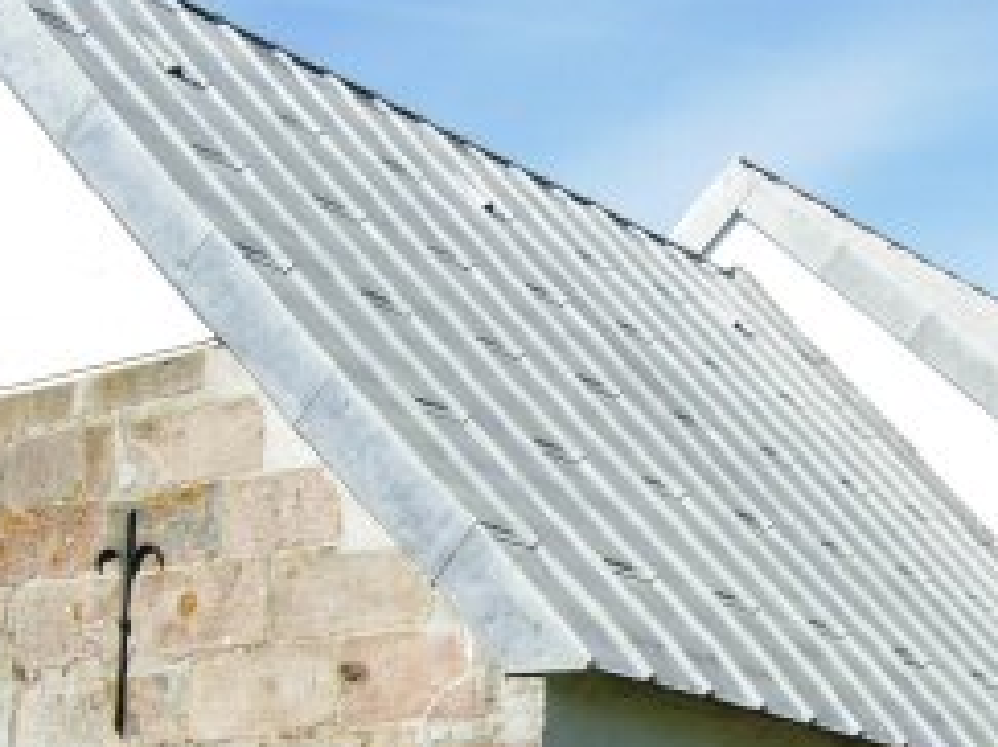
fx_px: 2565
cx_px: 838
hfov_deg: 21.7
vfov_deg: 16.4
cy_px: 681
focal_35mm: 89
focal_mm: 7.5
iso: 50
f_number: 6.1
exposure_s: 1/235
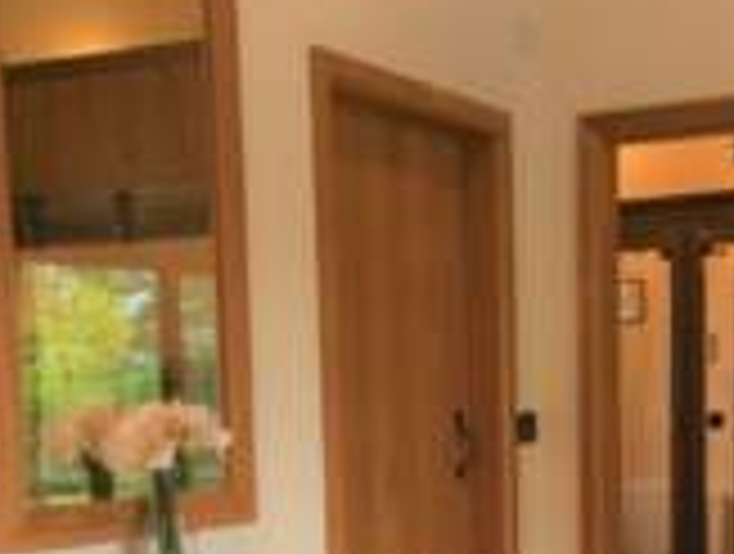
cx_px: 468
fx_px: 1509
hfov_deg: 27.2
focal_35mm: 71
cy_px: 613
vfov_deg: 19.9
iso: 125
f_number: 2.2
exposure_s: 1/33
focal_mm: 4.15
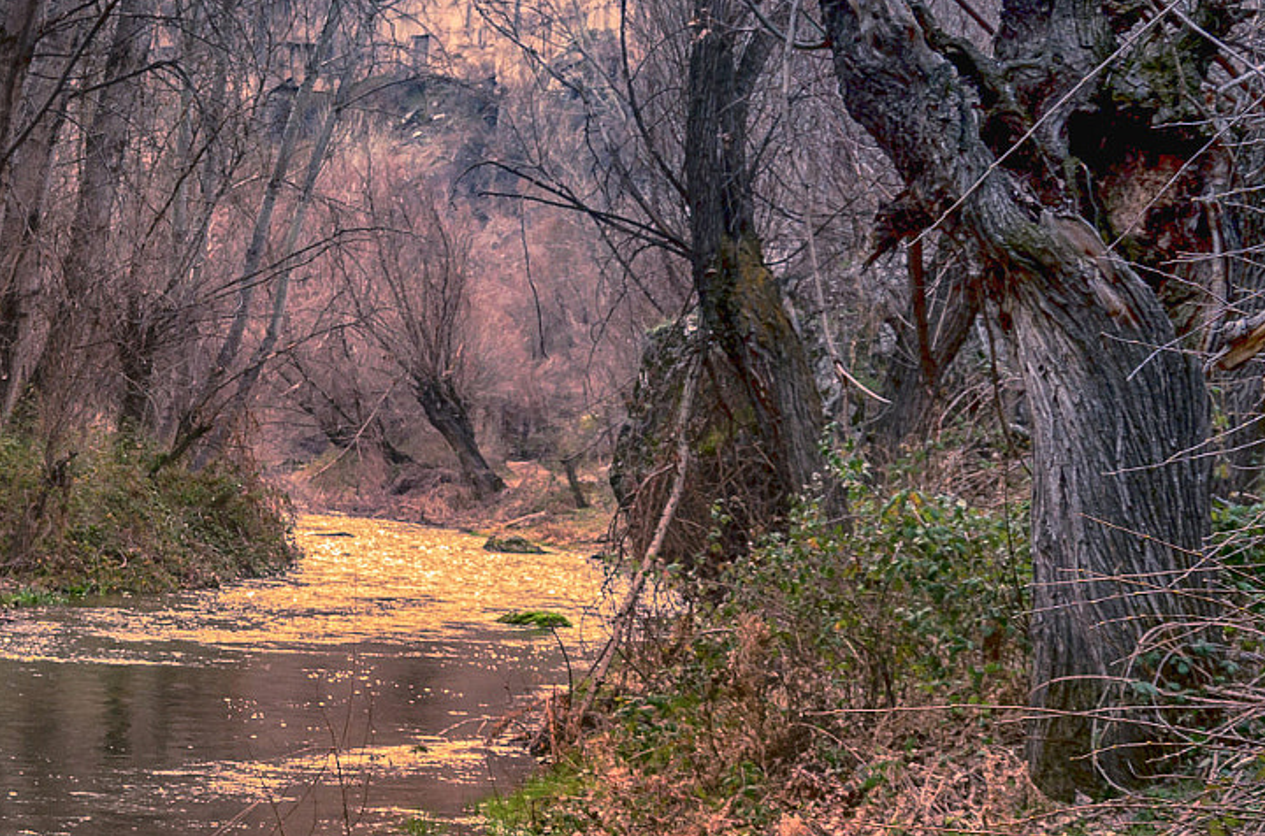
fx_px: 2804
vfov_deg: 16.8
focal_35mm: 80
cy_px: 705
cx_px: -51
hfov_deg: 24.1
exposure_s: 1/125
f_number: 7.1
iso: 100
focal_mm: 24
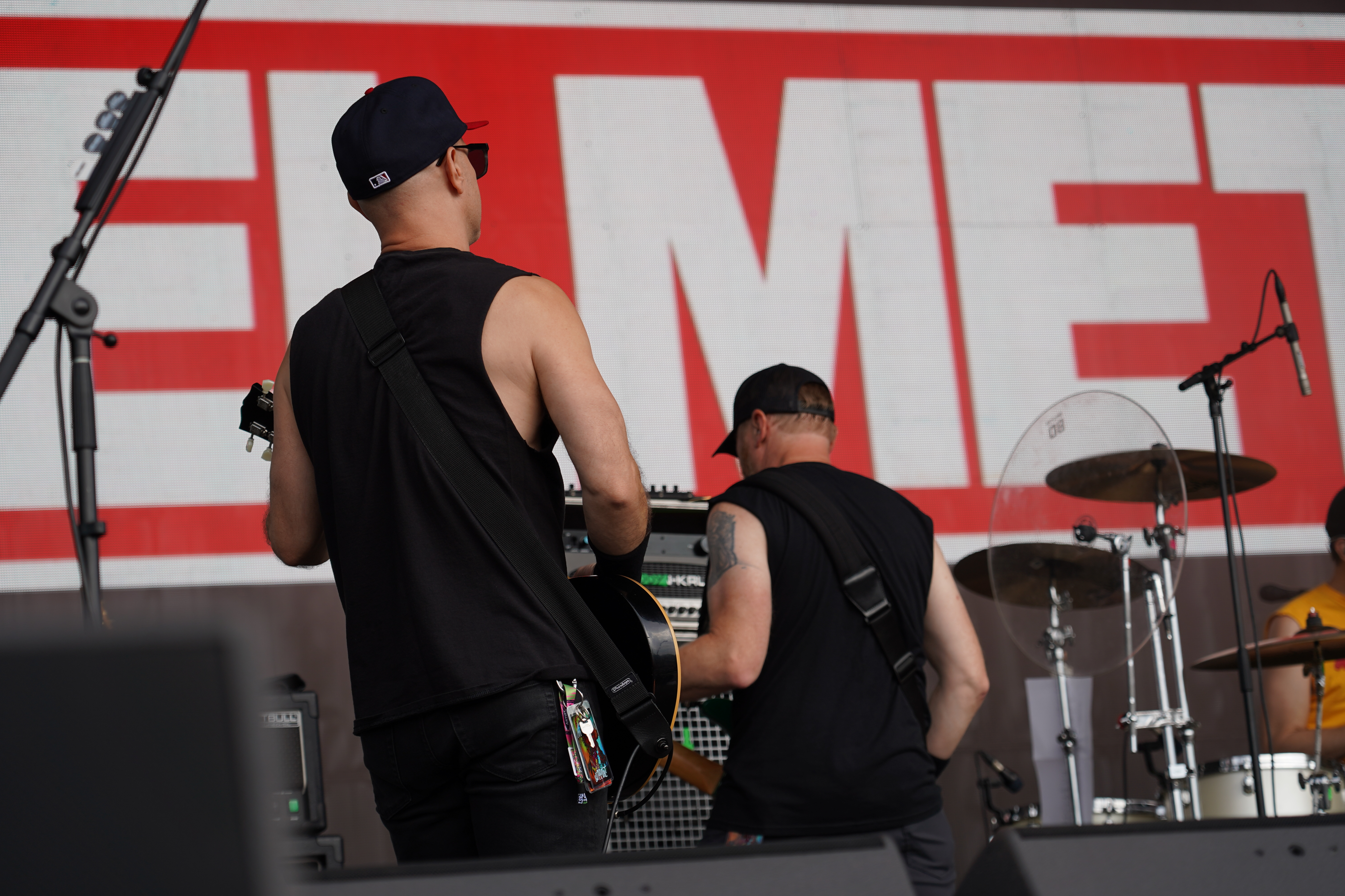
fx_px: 3923
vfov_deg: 13.0
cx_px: 672
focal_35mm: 105
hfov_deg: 19.5
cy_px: 448
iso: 100
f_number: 5
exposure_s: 1/200
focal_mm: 105
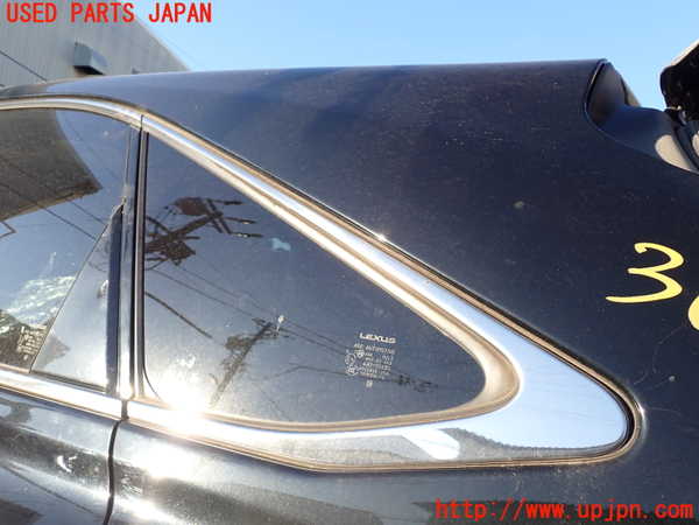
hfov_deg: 60.0
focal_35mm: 30
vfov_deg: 46.8
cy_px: 262
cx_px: 350
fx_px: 606
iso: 100
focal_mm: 5.4
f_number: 3.2
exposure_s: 1/320
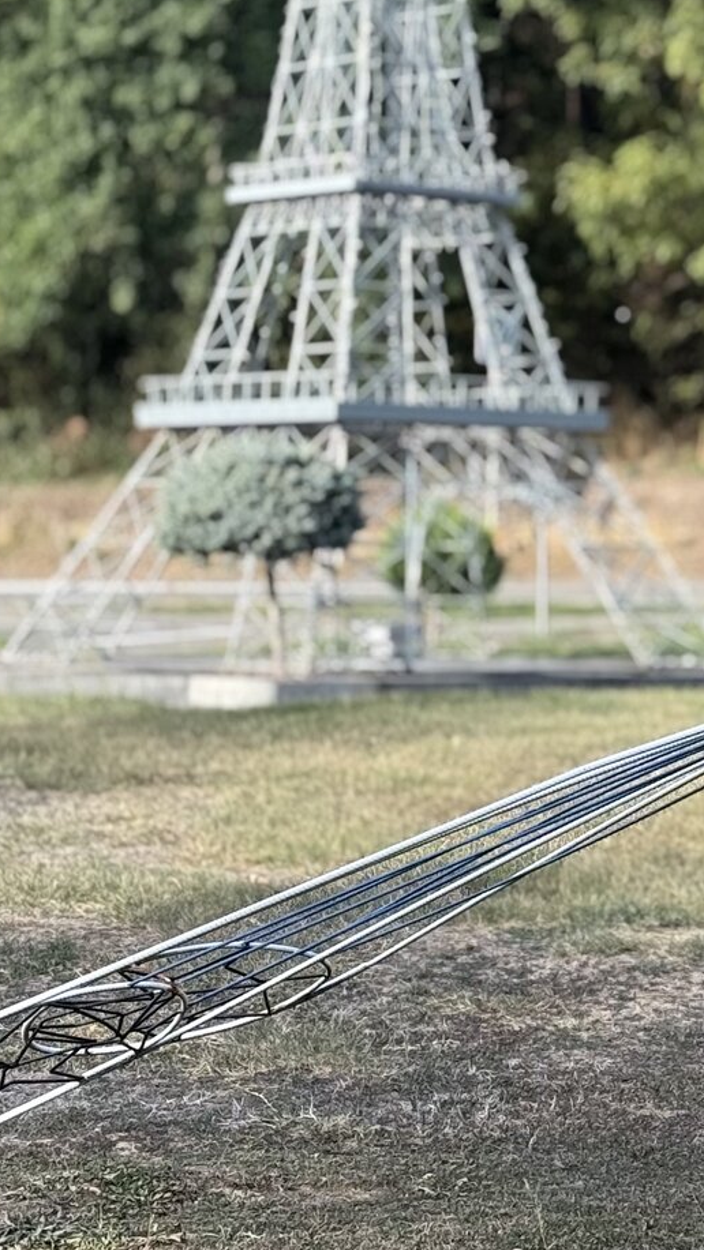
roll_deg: -0.8
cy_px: 416
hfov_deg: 10.5
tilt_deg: +3.4
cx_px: 834
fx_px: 3782
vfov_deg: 18.7
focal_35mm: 114
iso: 64
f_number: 1.78
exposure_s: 1/1149
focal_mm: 6.76
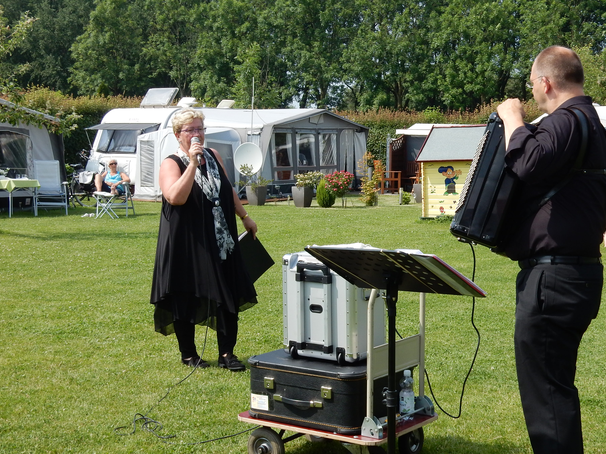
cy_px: 204
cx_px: 353
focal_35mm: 65
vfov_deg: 22.6
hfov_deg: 29.8
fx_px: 1138
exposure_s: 1/640
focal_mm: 9
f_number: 4.5
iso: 125
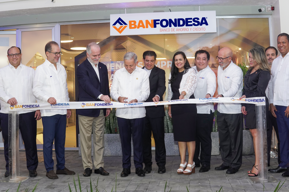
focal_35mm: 45
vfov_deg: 29.9
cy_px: 96
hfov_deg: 43.6
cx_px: 144
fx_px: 361
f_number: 4
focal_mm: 30
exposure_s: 1/80
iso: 640
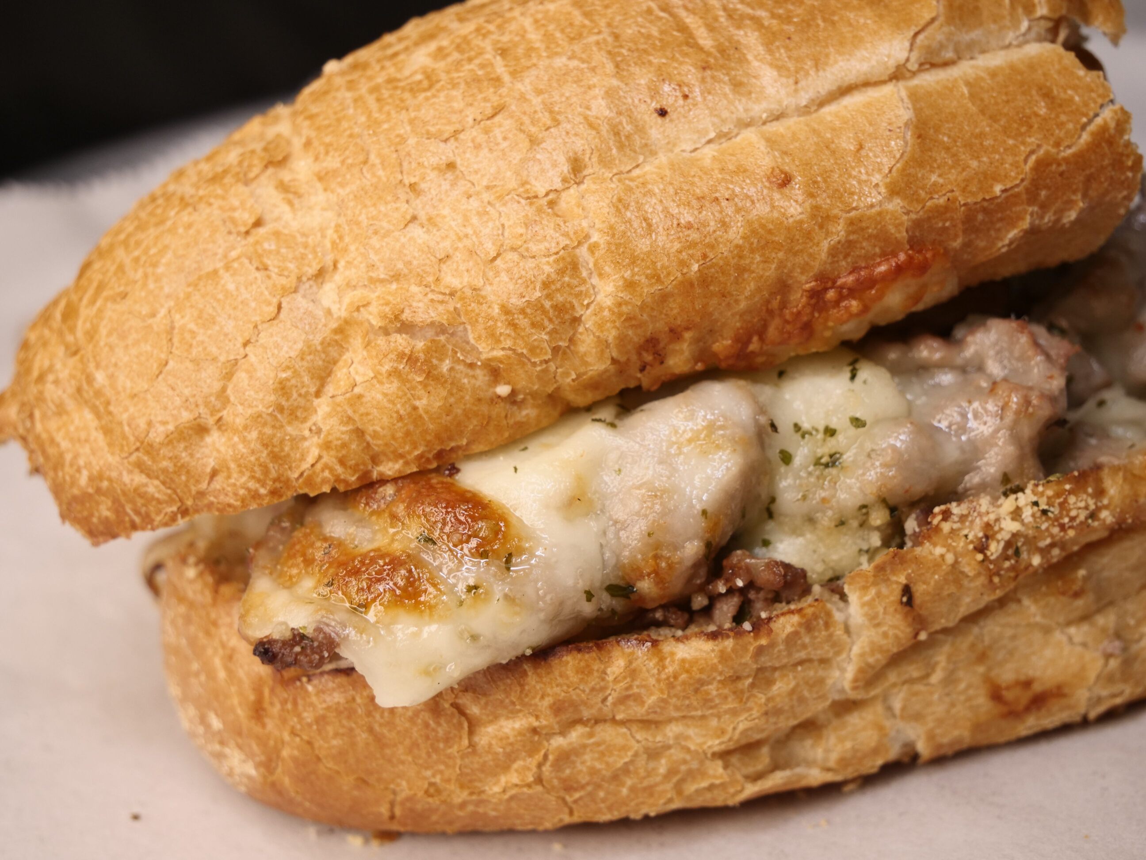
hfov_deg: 29.4
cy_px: 430
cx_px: 573
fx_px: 2185
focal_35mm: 66
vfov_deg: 22.3
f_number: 5.1
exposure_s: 1/200
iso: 400
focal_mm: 33
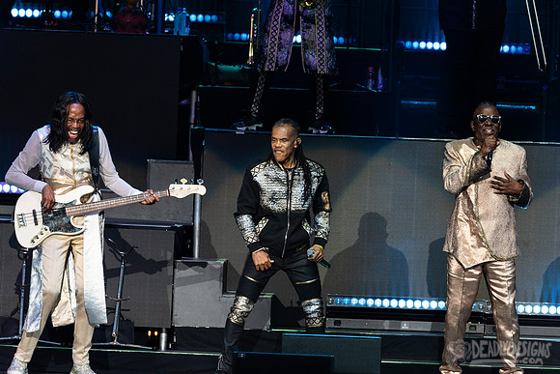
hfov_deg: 4.6
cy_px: 164
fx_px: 7000
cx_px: 335
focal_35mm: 450
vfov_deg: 3.1
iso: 1000
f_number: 5.6
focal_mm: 360
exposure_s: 1/500
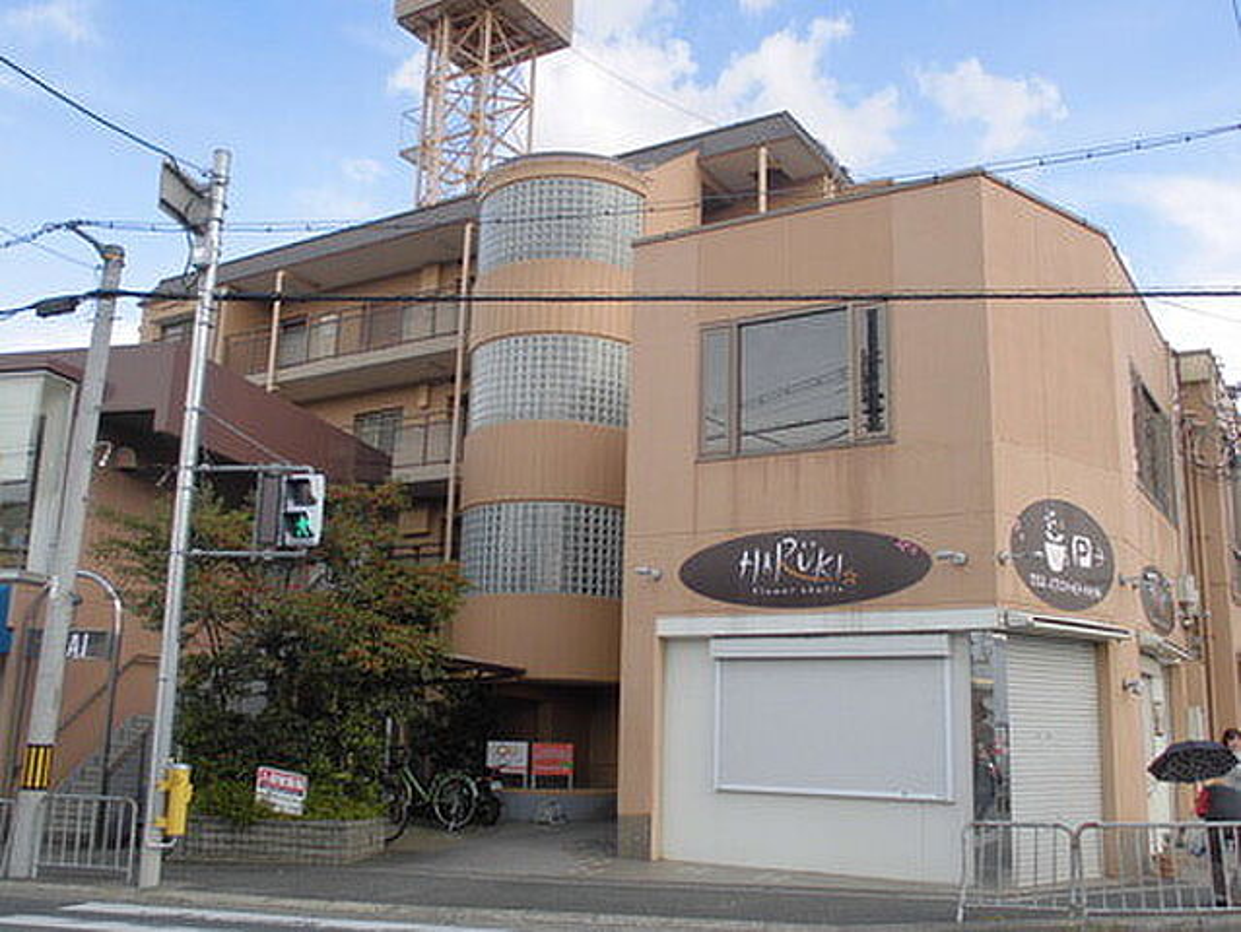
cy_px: 466
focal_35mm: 34
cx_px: 620
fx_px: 1220
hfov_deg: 53.9
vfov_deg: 41.8
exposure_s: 1/200
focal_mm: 6.1
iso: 100
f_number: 4
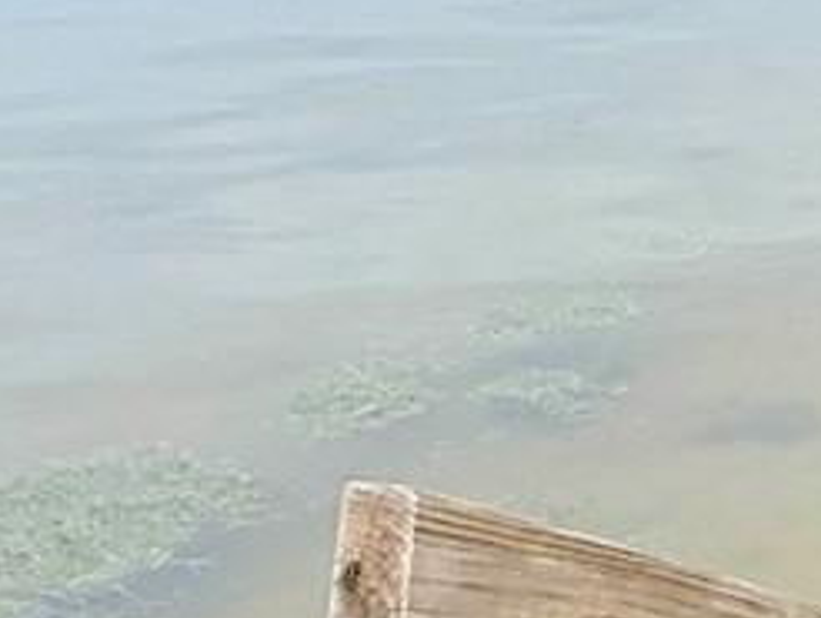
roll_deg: -1.1
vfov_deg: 15.5
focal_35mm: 91
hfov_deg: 14.7
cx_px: 1909
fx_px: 2160
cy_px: 788
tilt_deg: -29.7
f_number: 2.2
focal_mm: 2.22
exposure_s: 1/522
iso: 50
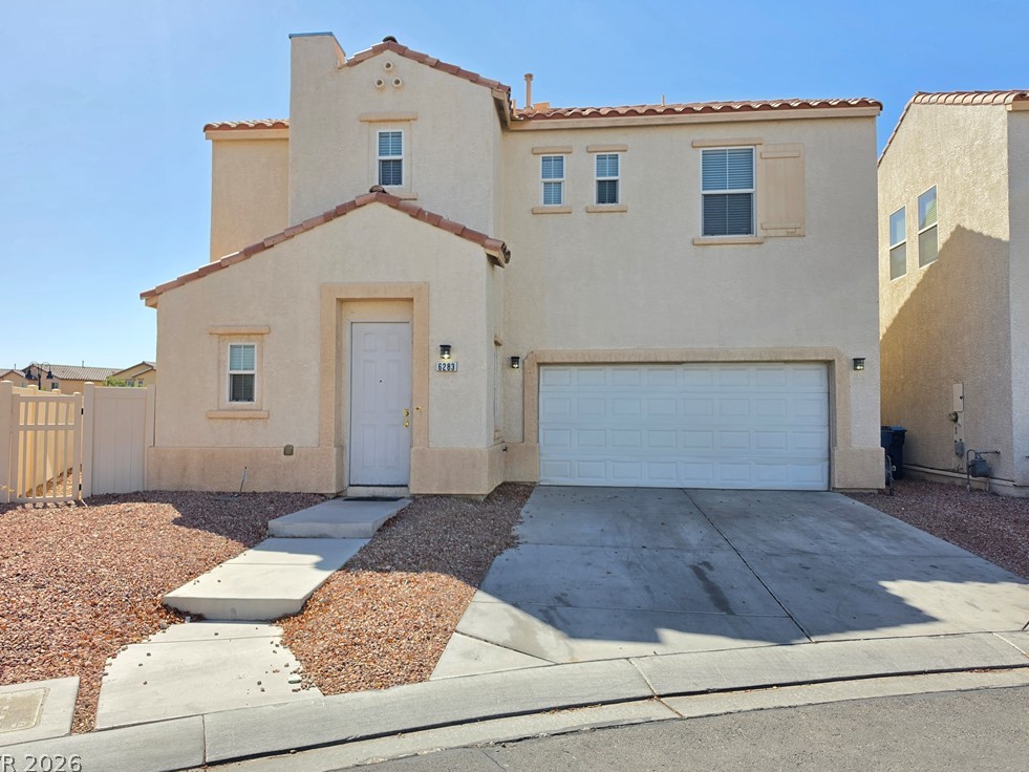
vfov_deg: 56.8
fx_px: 714
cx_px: 503
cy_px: 378
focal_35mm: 24
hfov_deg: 71.6
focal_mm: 6.5
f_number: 1.4
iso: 64
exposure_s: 1/5294
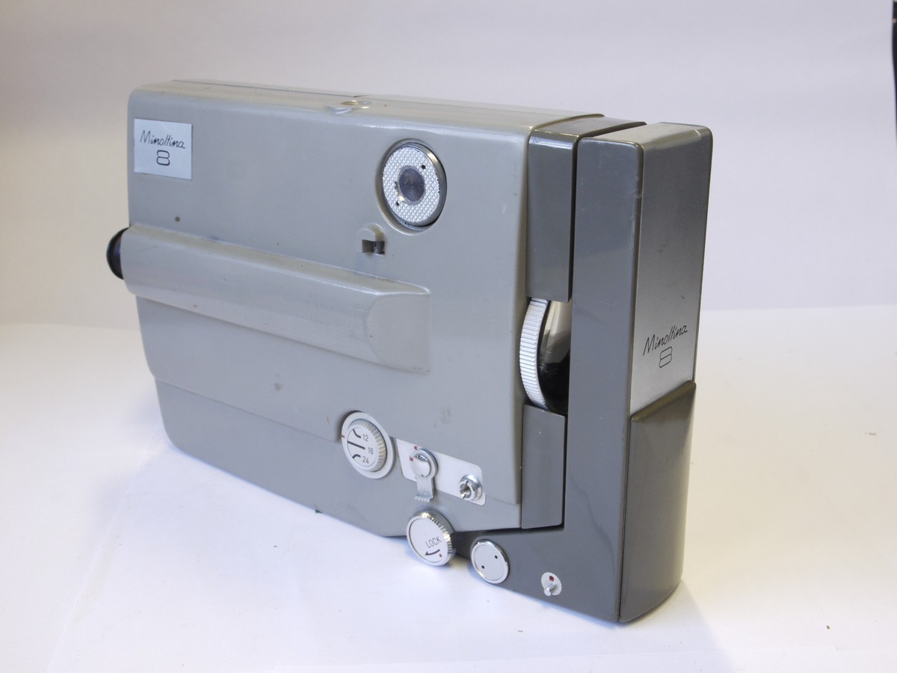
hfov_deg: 42.9
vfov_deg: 32.9
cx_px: 448
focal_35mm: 44
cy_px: 336
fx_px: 1140
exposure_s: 1/8
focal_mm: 22
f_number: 13
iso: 400
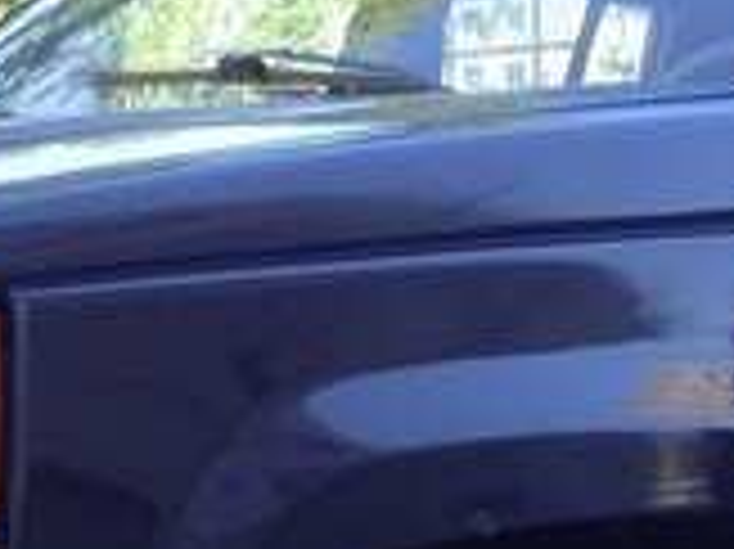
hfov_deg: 13.9
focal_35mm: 142
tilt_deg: -7.4
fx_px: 3009
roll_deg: +1.6
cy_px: 718
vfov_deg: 10.2
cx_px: 414
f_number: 2.4
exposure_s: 1/189
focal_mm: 4.28
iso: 50
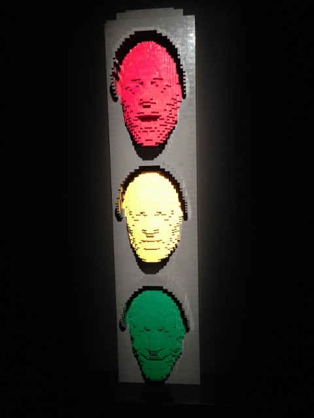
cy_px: 209
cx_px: 157
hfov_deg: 42.9
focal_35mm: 33
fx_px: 399
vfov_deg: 55.4
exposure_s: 1/20
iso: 200
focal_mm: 4.12
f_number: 2.4
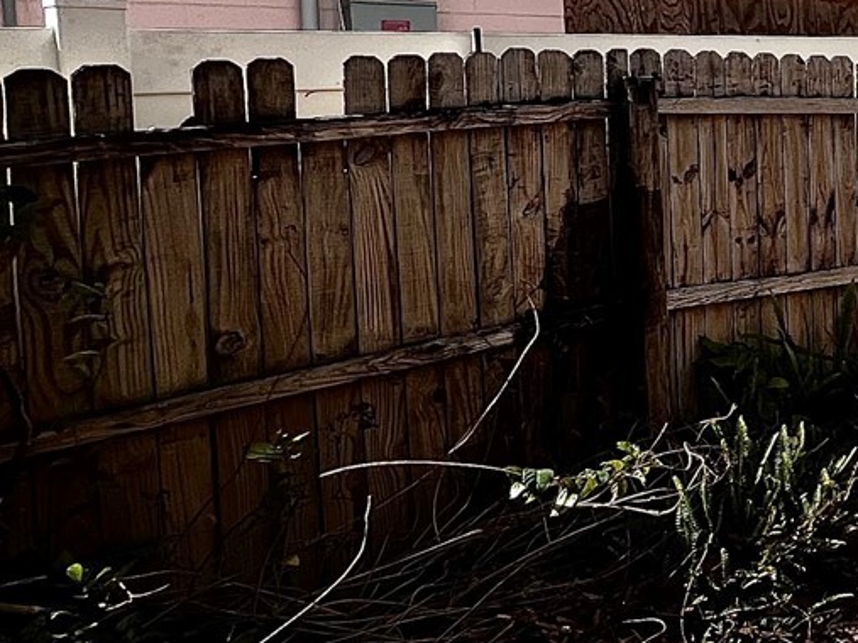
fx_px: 1016
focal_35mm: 41
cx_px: 1325
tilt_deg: -7.4
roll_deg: -0.2
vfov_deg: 34.4
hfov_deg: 27.8
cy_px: 168
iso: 32
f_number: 1.8
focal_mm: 1.57
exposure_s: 1/1754
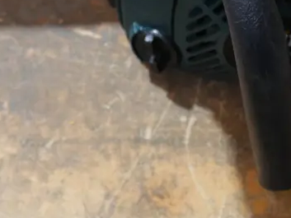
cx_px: 106
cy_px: -38
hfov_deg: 22.4
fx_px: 732
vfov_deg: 16.3
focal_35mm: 87
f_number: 3.6
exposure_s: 1/60
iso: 800
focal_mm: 15
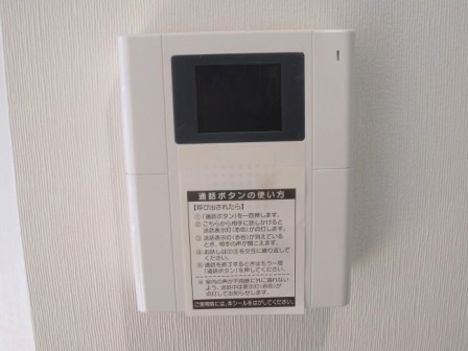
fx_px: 703
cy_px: 176
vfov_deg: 28.0
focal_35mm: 52
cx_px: 234
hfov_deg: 36.8
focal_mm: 11.1
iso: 167
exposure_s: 1/59.8
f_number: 3.7
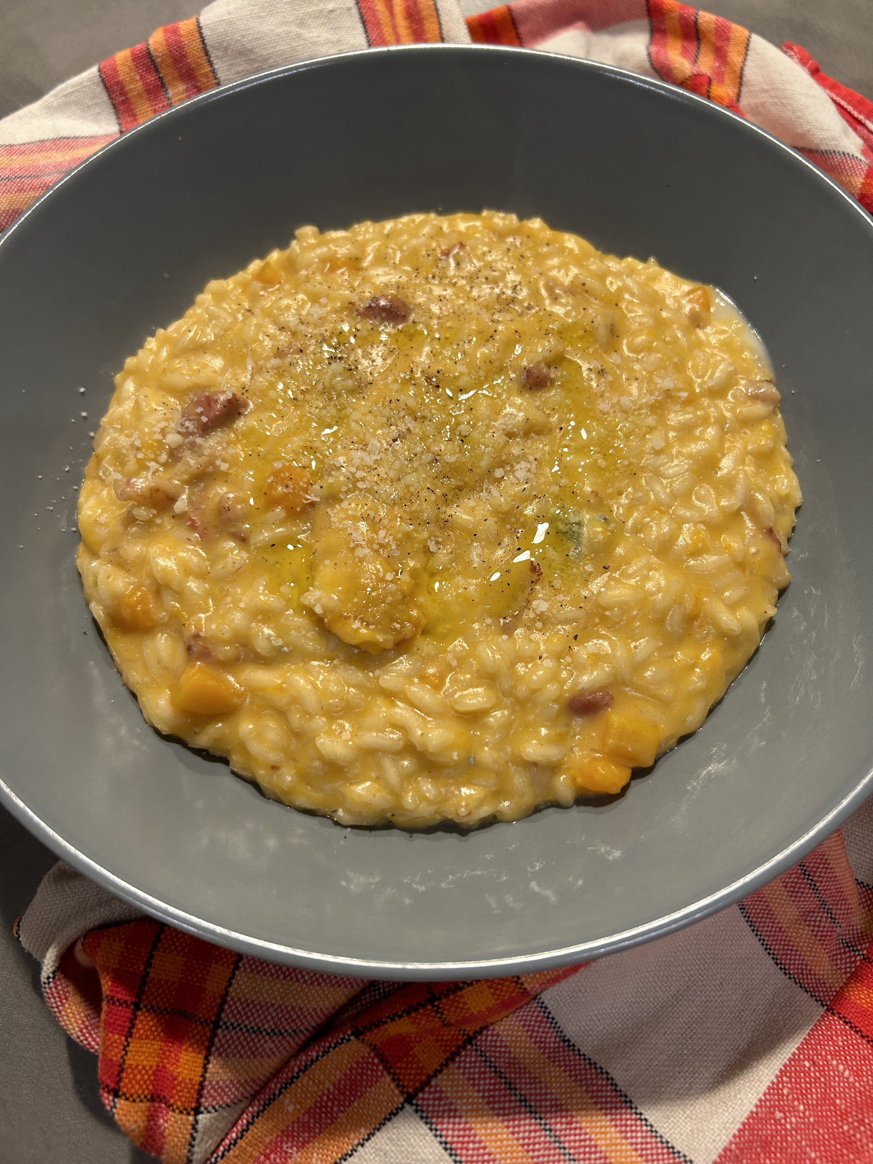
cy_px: 582
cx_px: 436
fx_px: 874
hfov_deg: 53.1
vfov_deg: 67.3
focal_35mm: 26
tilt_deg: -65.3
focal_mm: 5.7
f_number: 1.5
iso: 125
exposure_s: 1/100
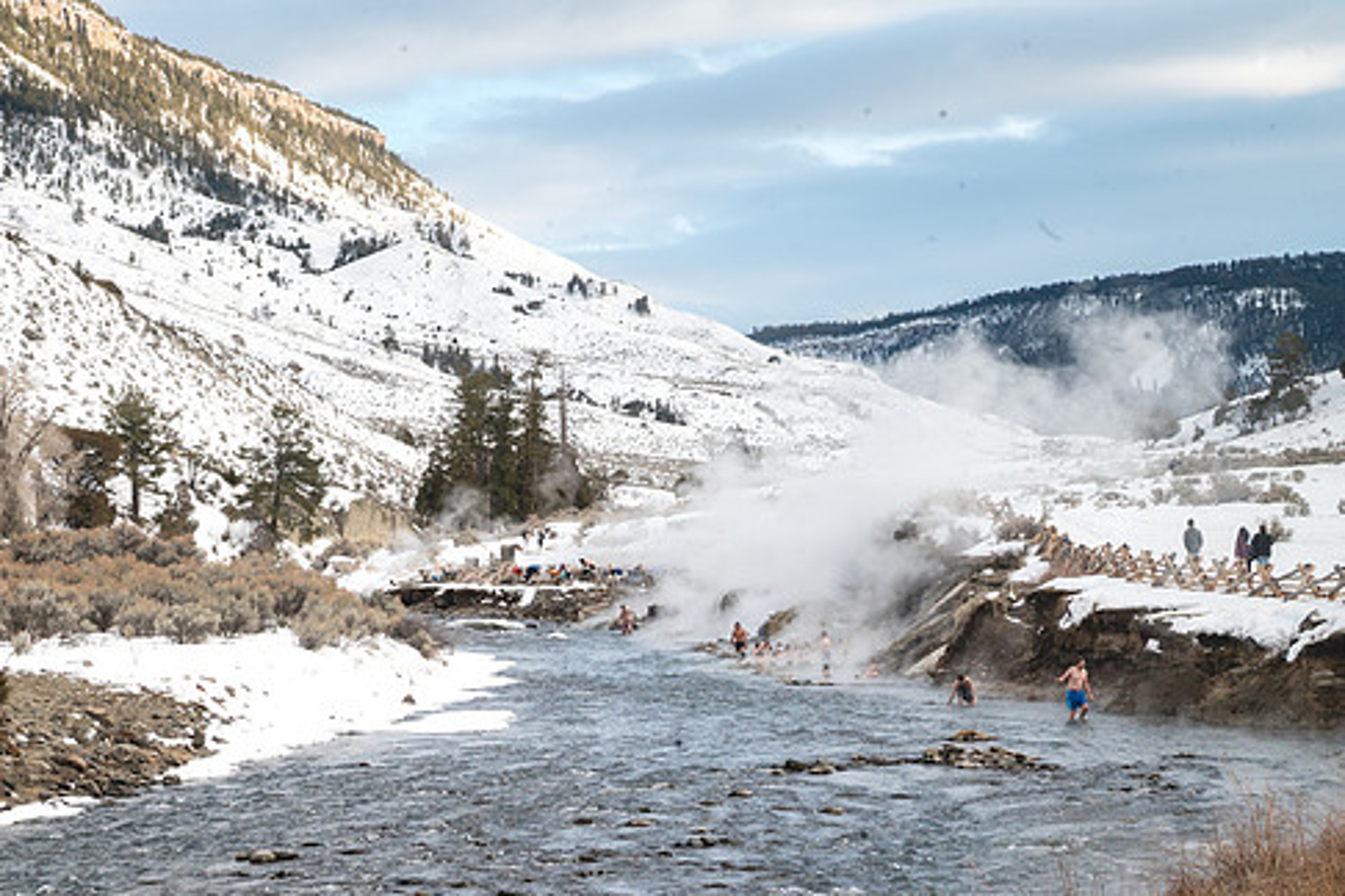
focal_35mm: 68
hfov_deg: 29.6
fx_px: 2540
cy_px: 372
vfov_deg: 20.0
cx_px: 545
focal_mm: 57
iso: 1250
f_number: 18
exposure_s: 1/100
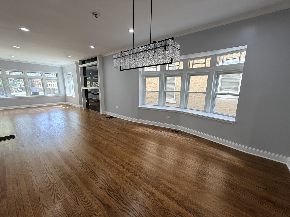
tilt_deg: -12.2
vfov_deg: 85.7
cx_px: 145
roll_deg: -0.5
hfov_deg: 102.1
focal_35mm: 14
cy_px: 108
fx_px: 117
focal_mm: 2.22
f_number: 2.2
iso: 100
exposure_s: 1/120
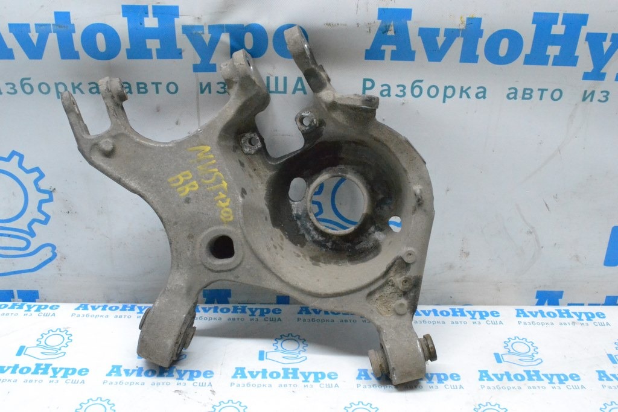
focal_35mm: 42
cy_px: 206
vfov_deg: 31.9
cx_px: 309
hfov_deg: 46.4
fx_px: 721
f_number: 9
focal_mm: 28
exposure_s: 1/160
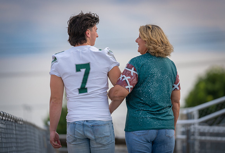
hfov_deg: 9.3
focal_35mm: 219
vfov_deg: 6.4
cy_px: 67
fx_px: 1381
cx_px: 130
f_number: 2.8
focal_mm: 189
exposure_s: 1/1000
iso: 125
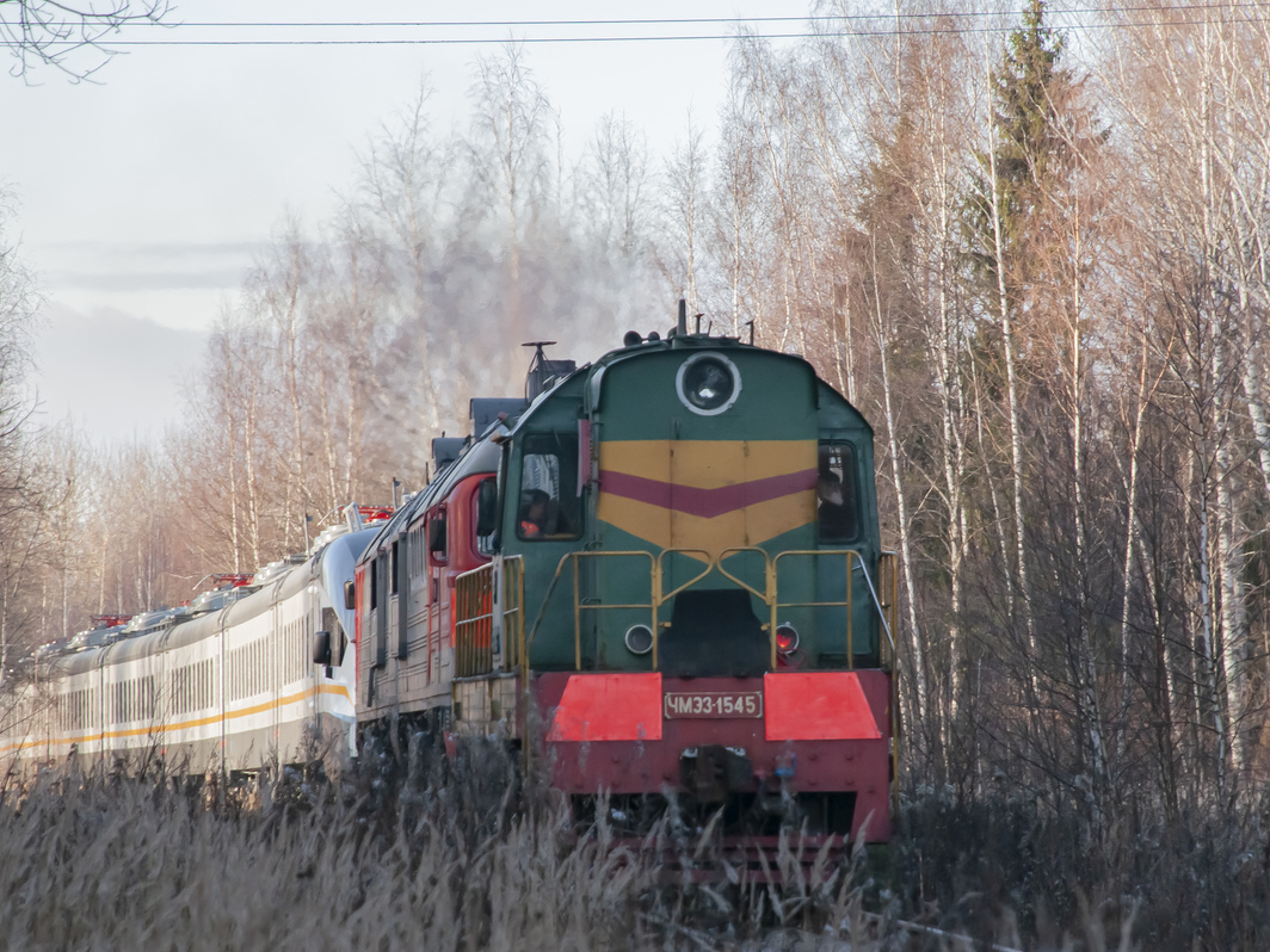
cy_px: 490
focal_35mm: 240
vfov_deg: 6.2
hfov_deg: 8.3
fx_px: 8790
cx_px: 649
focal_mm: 135
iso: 400
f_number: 5.6
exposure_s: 1/400
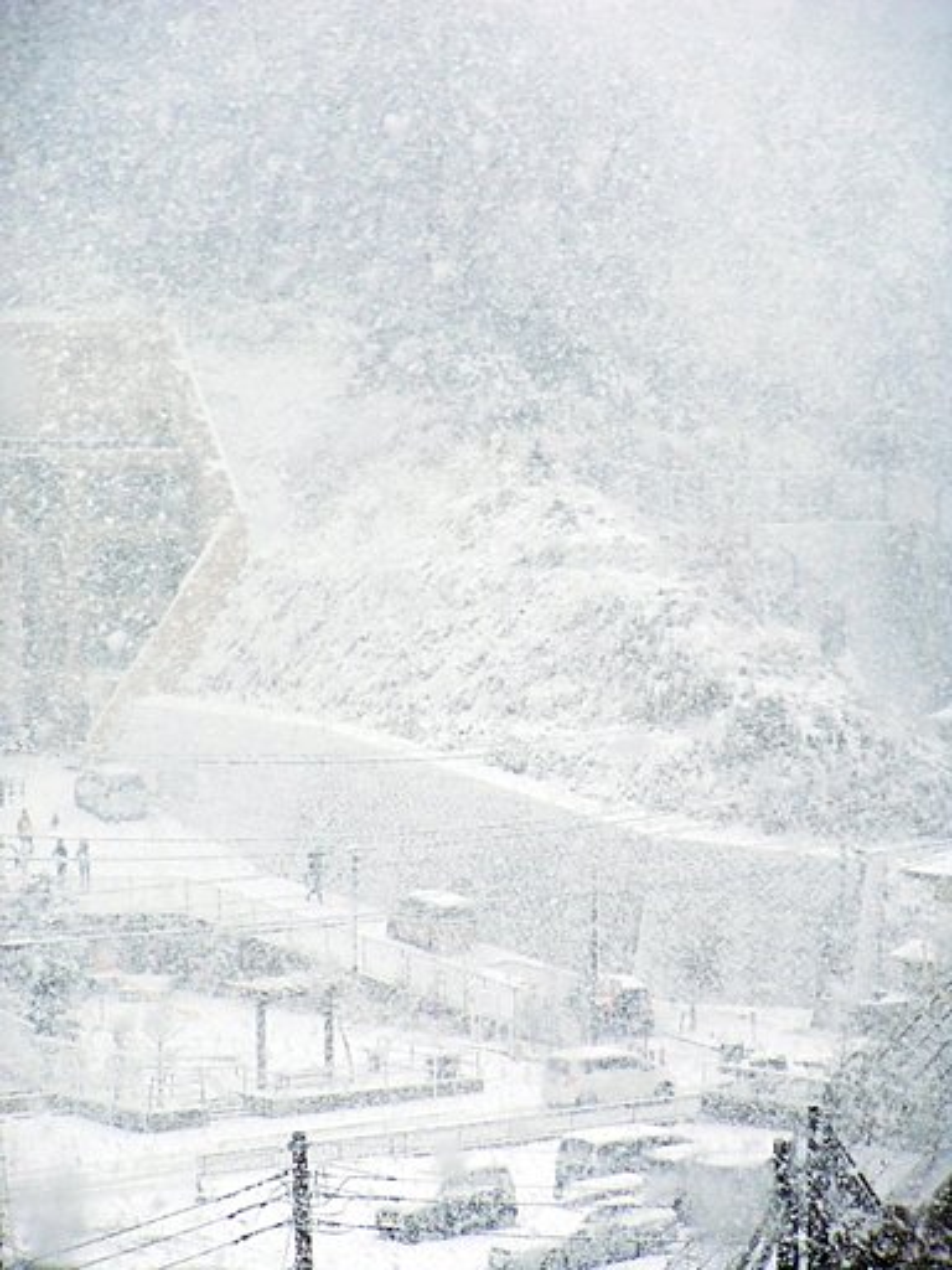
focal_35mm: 143
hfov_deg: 10.4
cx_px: 476
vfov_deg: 13.8
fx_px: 5244
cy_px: 635
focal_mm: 25.5
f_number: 6.3
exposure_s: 1/160
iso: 400
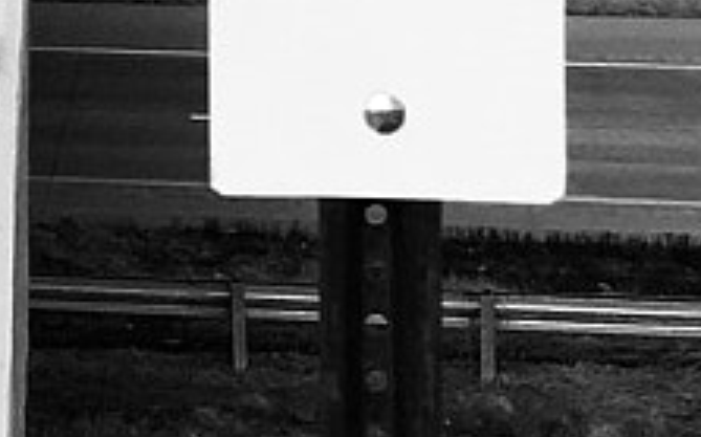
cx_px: -877
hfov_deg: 8.8
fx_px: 4219
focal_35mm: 221
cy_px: -500
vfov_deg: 5.8
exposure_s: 1/1876
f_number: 2.2
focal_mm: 4.15
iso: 25
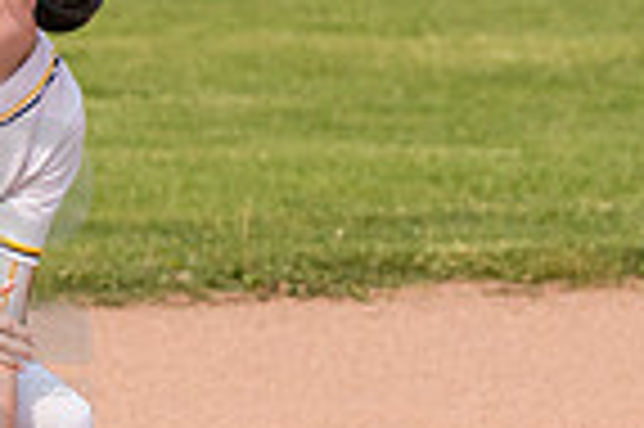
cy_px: 243
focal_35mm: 944
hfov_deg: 2.2
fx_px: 16868
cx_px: -45
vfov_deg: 1.5
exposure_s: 1/1600
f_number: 5.6
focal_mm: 155
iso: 320
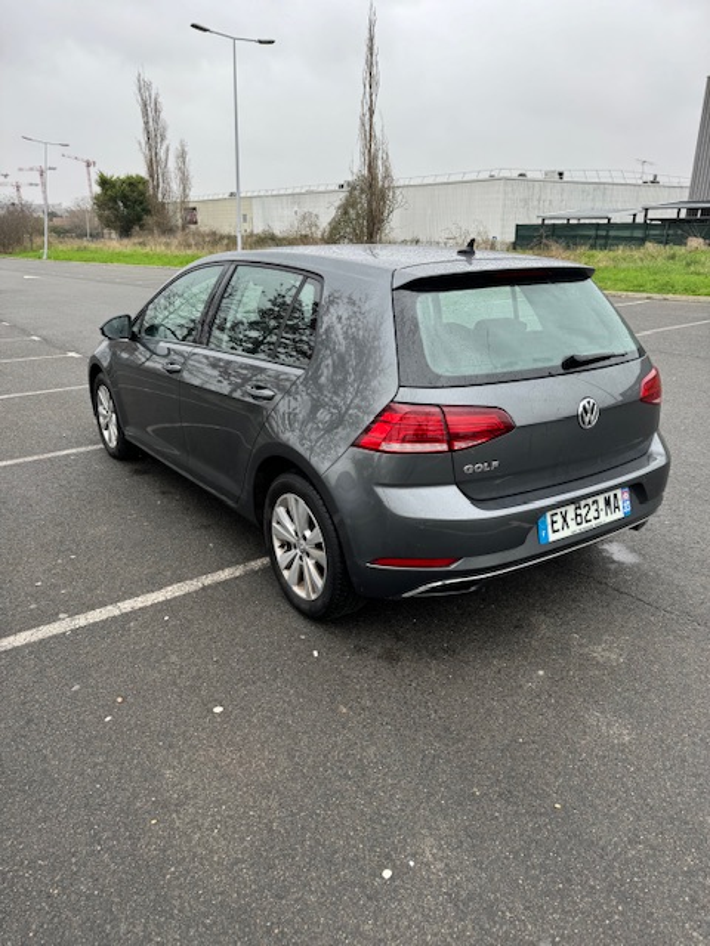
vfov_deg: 71.6
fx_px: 656
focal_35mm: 24
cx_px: 355
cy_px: 473
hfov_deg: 56.8
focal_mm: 6.86
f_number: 1.78
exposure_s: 1/372
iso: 80
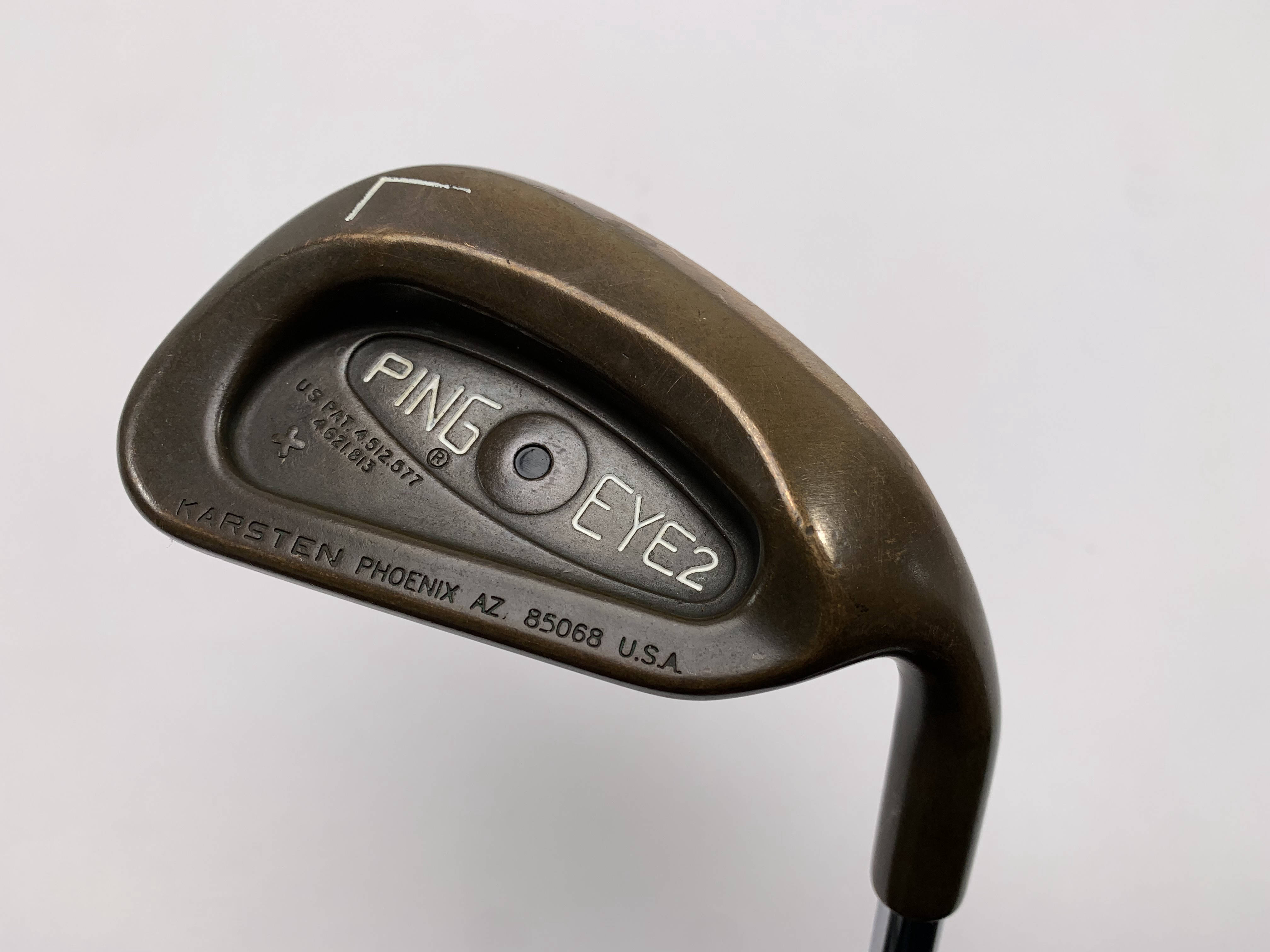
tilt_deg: -60.8
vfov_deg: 53.1
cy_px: 476
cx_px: 635
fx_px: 954
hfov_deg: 67.3
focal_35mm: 26
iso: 25
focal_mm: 4.25
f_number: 1.8
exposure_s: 1/230
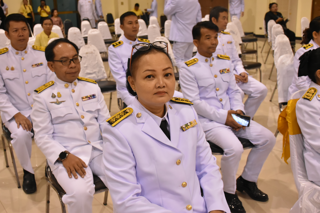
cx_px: 160
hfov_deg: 43.6
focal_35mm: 45
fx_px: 400
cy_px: 106
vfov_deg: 29.9
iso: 3200
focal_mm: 30
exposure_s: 1/100
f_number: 5
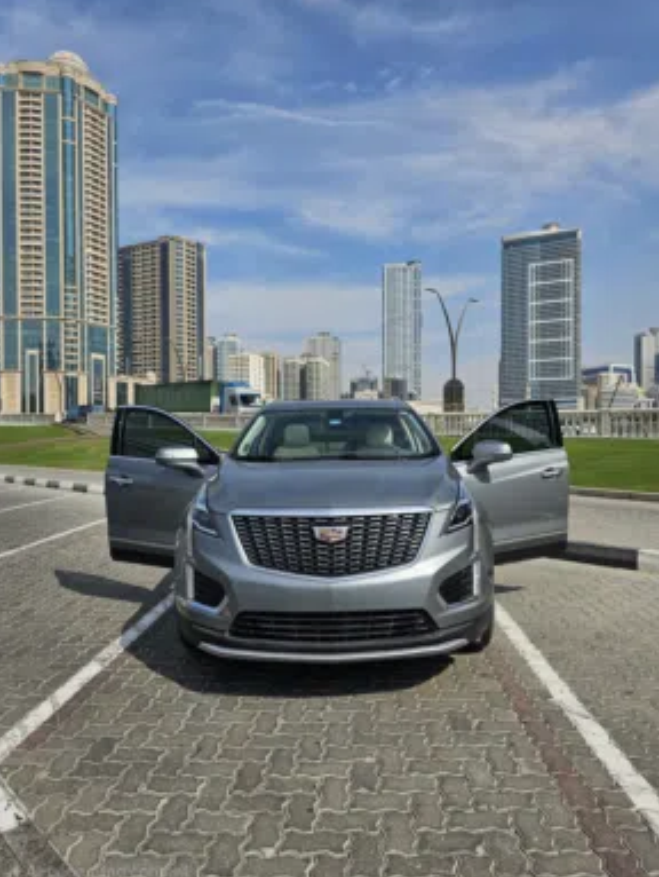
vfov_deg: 71.5
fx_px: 608
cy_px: 437
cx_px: 334
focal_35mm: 24
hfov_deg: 56.9
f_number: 1.7
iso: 12
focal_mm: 6.3
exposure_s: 1/1667
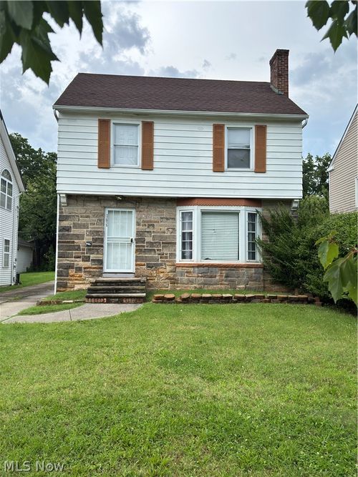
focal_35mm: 28
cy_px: 238
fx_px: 386
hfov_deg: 49.7
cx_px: 179
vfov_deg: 63.5
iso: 100
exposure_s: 1/4049
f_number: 1.78
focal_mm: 6.76
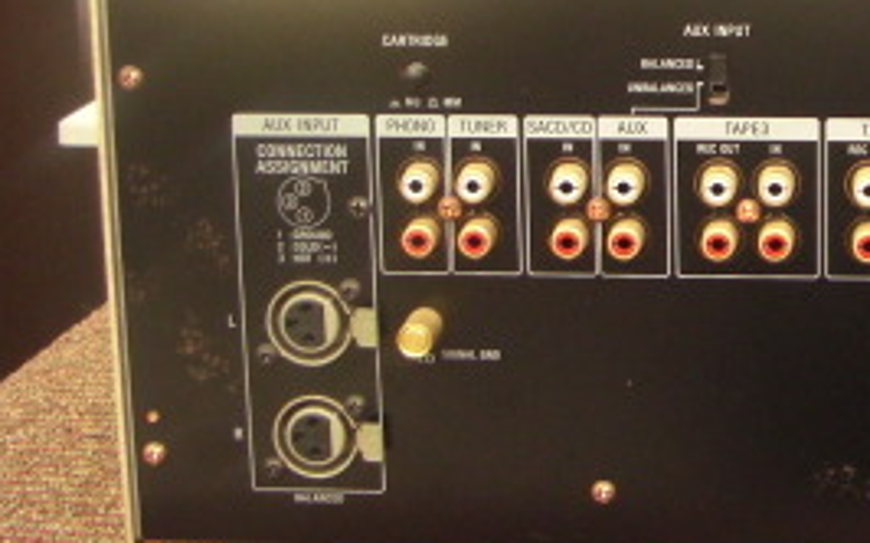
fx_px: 2299
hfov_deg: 20.4
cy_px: 118
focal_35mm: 97
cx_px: 962
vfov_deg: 13.4
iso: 200
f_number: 3.4
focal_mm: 6.3
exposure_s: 1/8
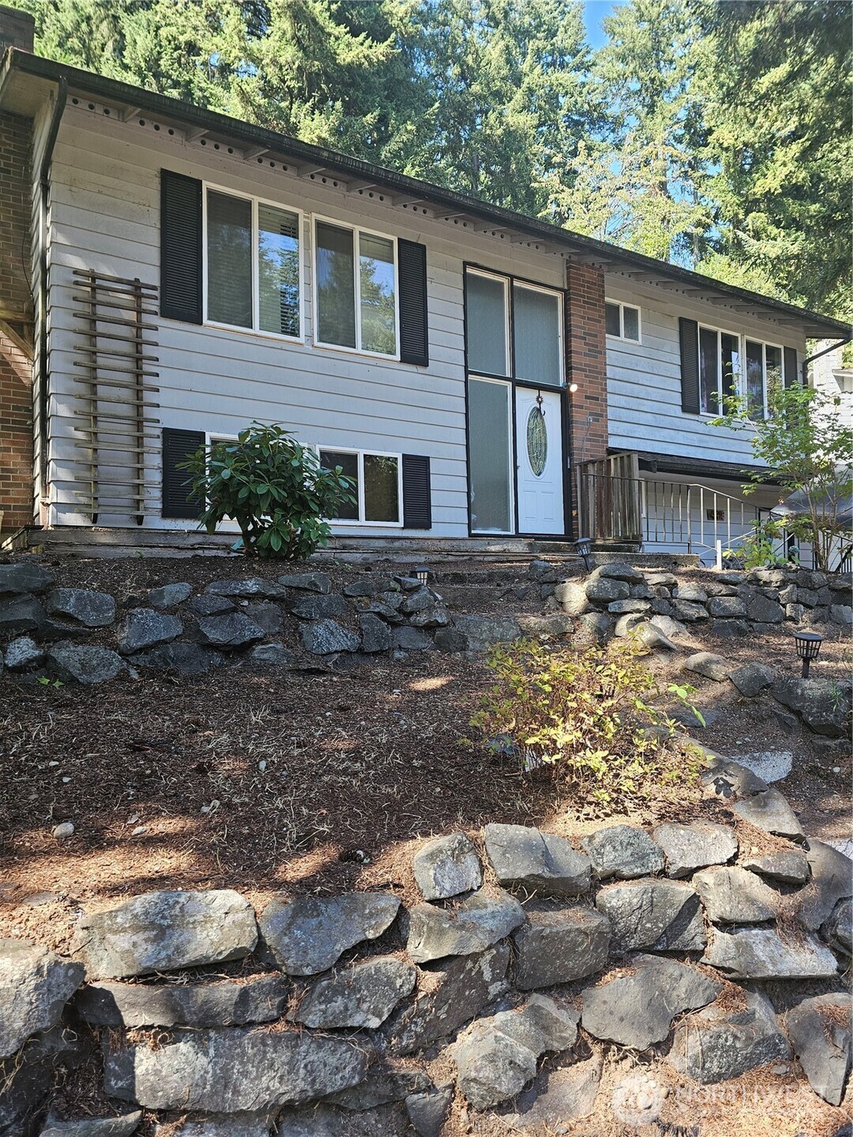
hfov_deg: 58.9
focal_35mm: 23
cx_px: 426
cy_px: 568
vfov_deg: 73.9
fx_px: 756
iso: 40
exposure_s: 1/120
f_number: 1.7
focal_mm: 6.3
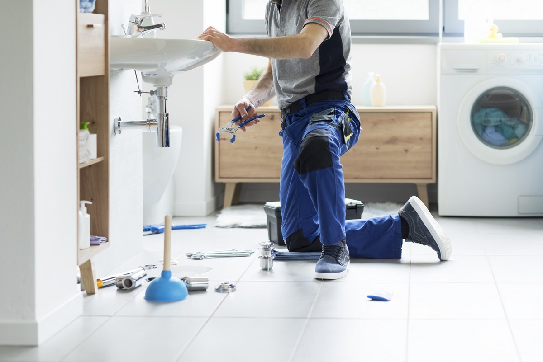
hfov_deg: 23.9
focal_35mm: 85
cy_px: 181
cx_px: 272
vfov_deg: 16.1
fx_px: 1282
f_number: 2.2
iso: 250
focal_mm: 85
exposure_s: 1/40
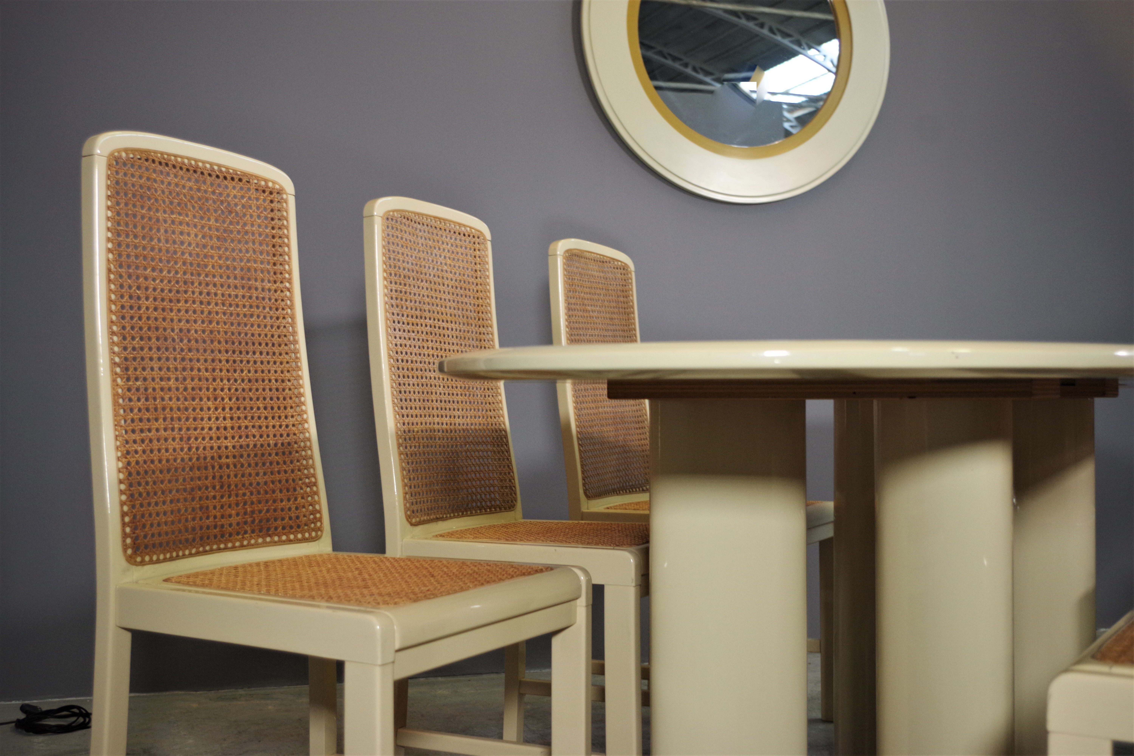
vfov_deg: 34.2
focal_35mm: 39
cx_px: 567
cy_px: 378
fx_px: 1228
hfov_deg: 49.6
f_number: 4
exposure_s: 1/60
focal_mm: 26.25
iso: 800
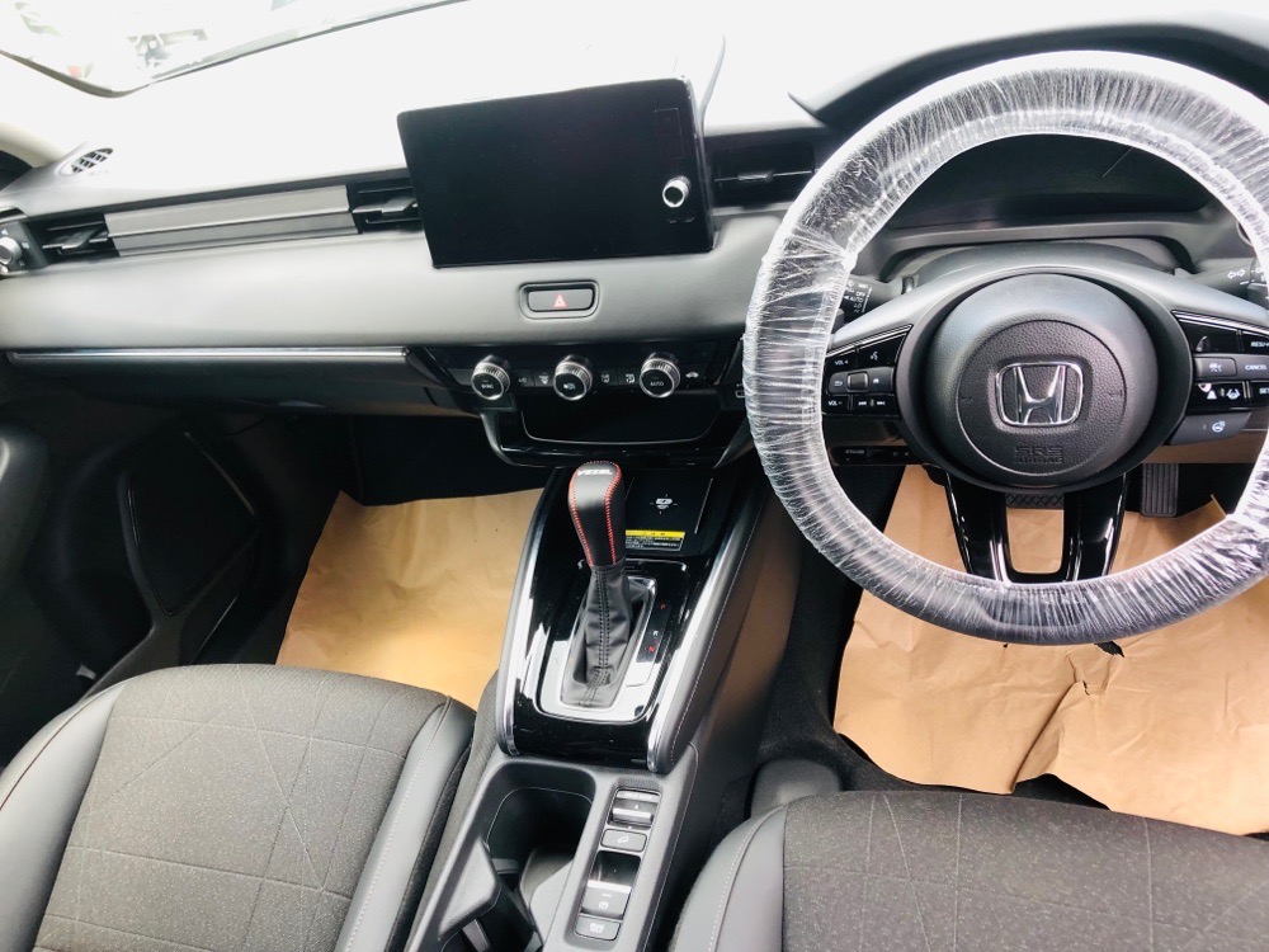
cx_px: 634
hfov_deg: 63.4
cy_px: 476
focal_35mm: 28
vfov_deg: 49.7
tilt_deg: -40.6
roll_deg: +16.9
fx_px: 1026
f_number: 1.8
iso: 25
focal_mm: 4
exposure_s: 1/30
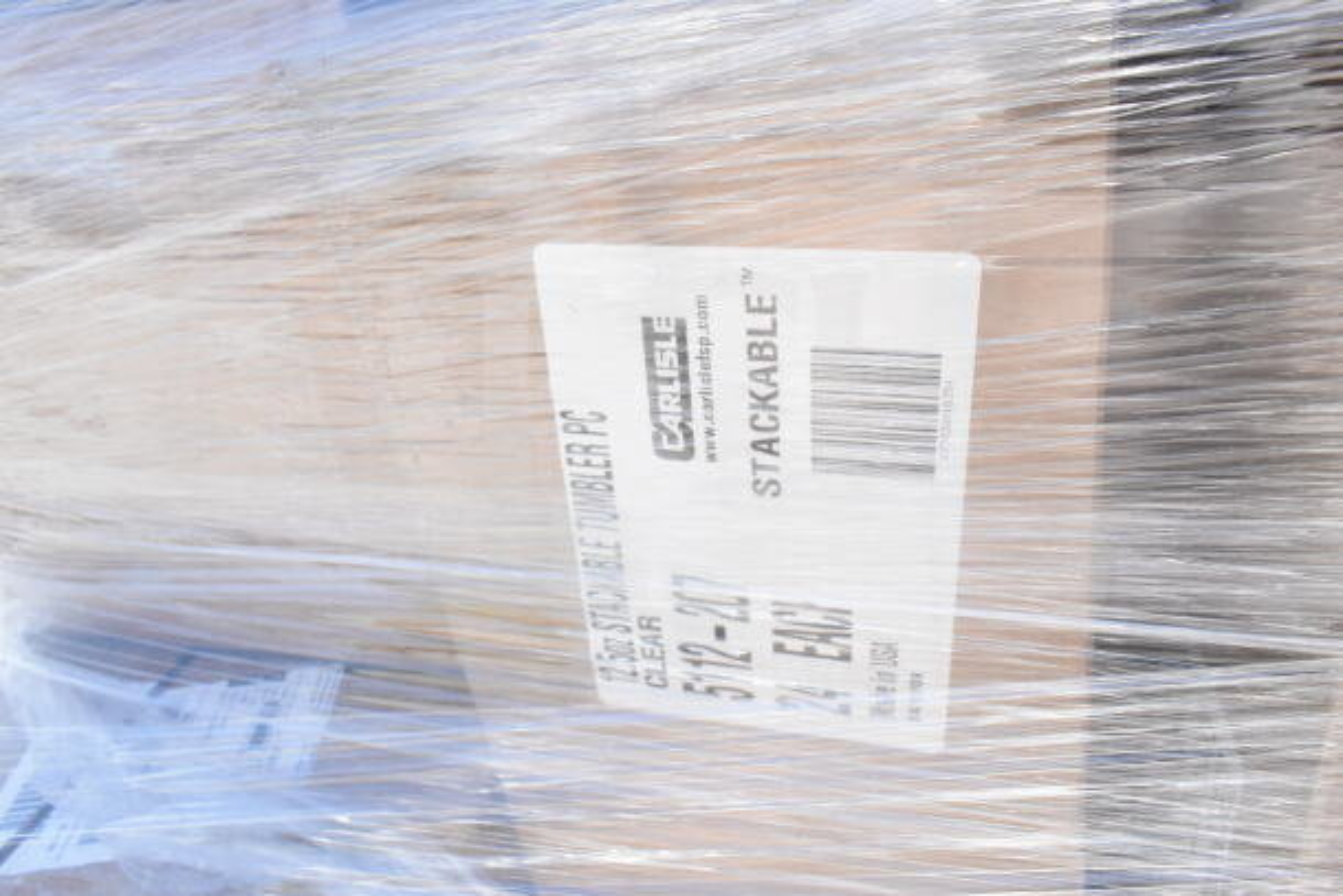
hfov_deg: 67.4
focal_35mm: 27
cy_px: 448
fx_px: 1007
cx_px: 672
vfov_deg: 48.0
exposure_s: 1/500
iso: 1600
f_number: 11
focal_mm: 18
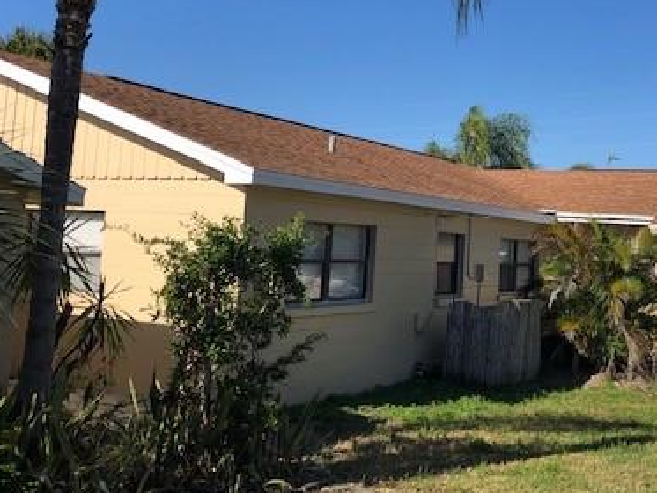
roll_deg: -2.1
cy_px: 162
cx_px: 417
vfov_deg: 30.1
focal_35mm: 48
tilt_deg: +6.0
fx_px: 911
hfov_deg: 39.3
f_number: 1.8
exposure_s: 1/2183
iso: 20
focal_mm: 4
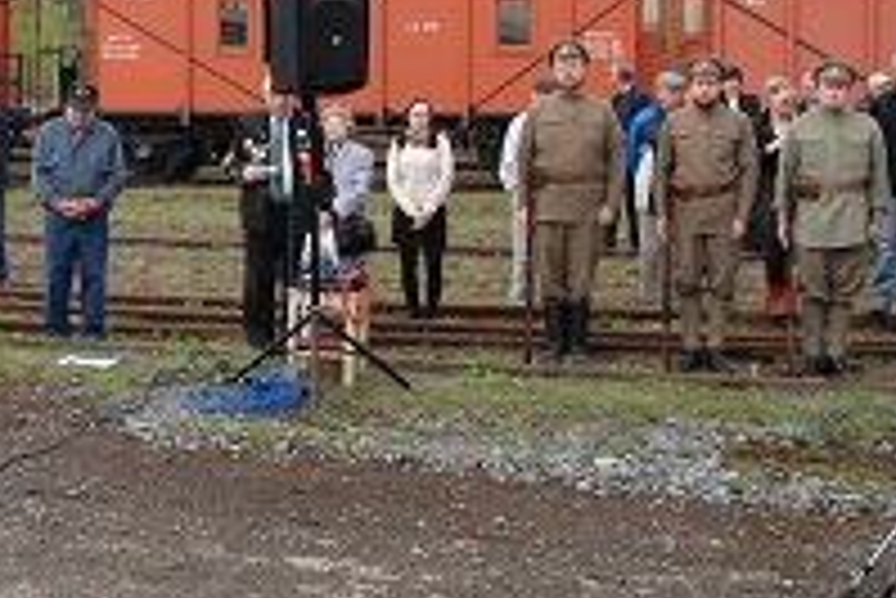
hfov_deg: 31.0
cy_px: 121
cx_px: 252
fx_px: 1594
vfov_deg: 21.0
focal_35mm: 64
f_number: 6.3
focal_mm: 22
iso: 1600
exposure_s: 1/1600
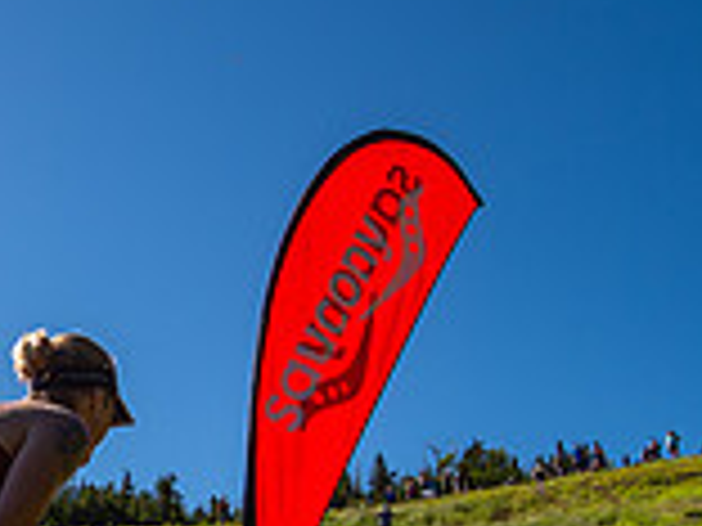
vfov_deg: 24.3
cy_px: 544
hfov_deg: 31.3
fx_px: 1156
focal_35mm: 57
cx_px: 0
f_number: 5
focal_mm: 16
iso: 100
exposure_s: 1/1000
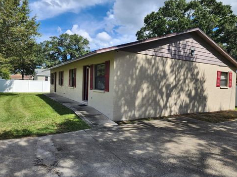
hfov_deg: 71.6
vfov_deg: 56.8
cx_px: 122
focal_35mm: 24
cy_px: 87
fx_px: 164
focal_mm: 6.4
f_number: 1.8
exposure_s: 1/845
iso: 12
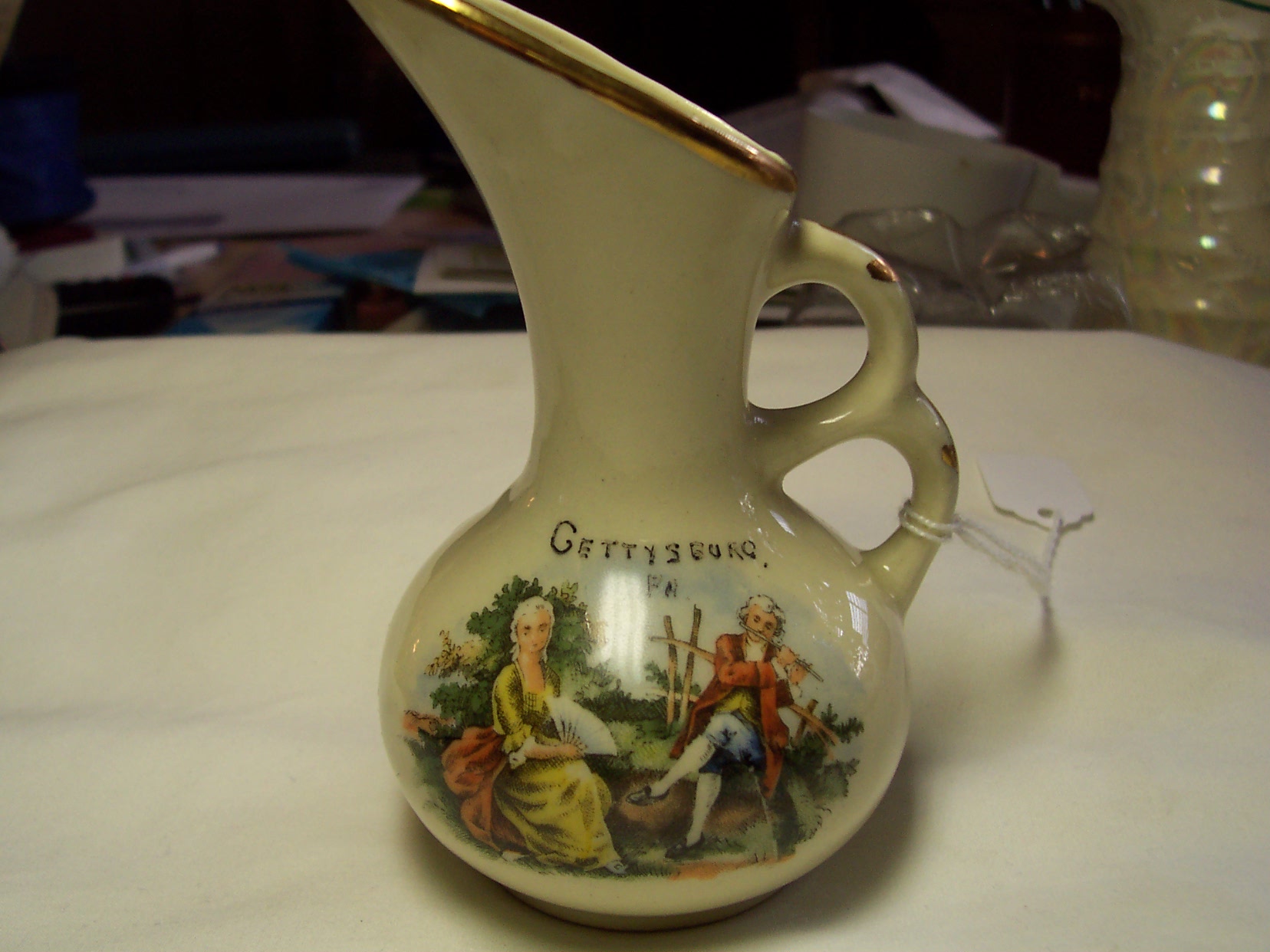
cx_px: 635
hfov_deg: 50.1
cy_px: 476
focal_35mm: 37
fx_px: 1357
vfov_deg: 38.7
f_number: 2.8
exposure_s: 1/90
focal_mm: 5.6
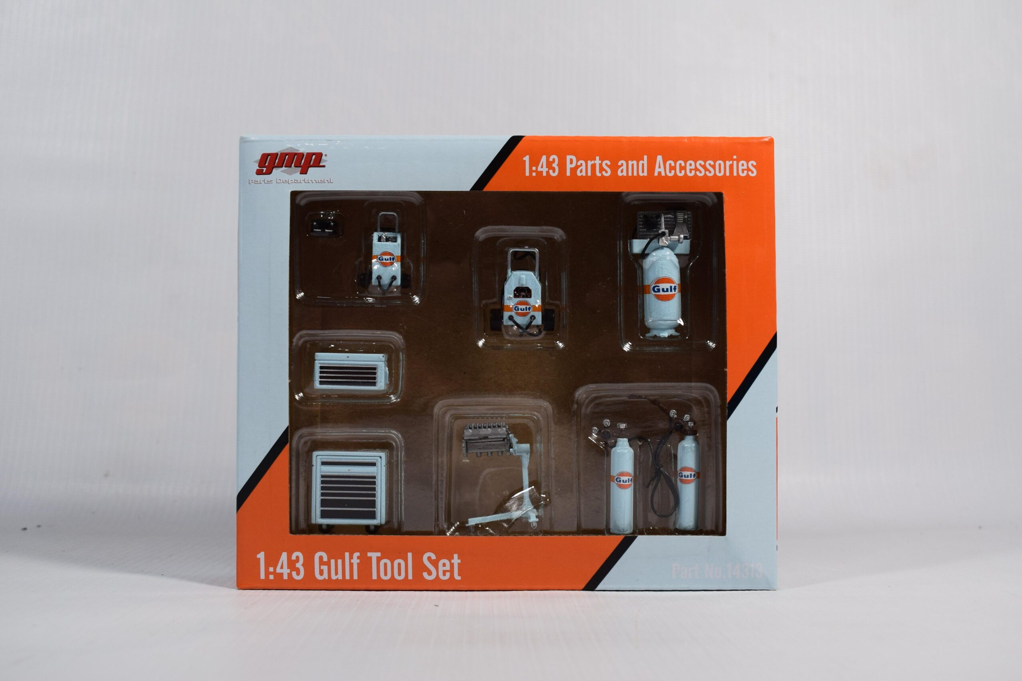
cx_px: 511
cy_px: 340
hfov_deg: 55.1
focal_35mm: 34
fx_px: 979
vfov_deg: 38.4
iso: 400
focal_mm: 23
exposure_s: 1/50
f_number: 8
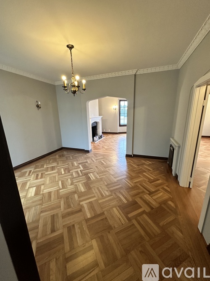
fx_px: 113
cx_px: 105
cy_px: 140
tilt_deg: -12.2
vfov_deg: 102.1
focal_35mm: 14
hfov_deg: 85.7
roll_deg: +1.1
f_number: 2.2
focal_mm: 2.22
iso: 250
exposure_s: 1/60
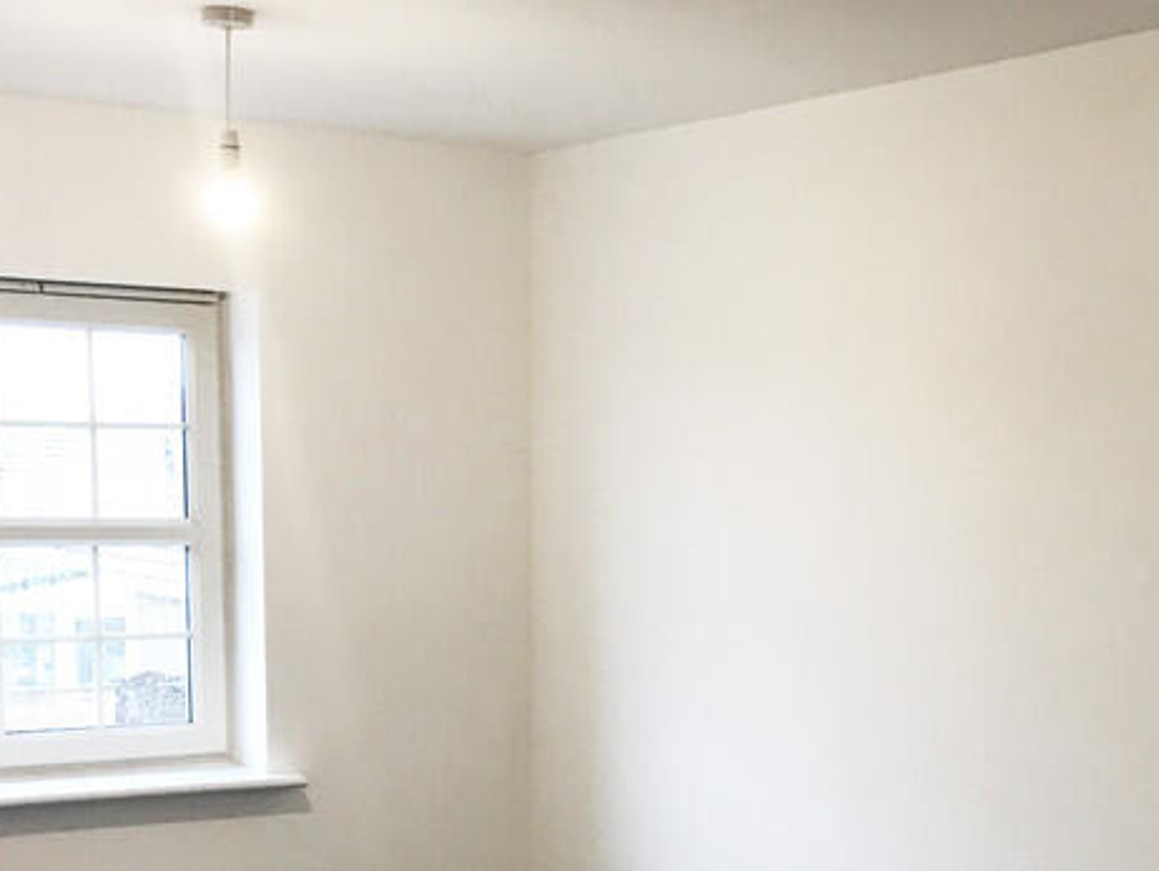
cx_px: 868
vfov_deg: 23.0
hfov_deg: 30.7
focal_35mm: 62
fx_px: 2077
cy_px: 803
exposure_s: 1/25
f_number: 1.8
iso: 40
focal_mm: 3.99
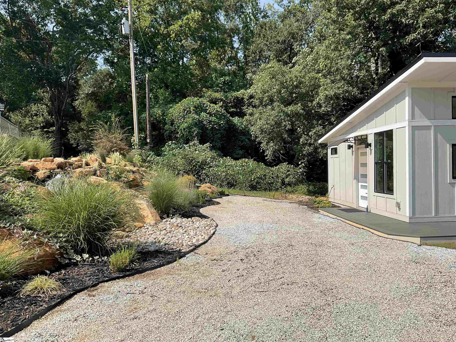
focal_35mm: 29
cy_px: 171
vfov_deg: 48.2
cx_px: 228
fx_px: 382
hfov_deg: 61.7
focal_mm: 3
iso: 16
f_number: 1.8
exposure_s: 1/1912
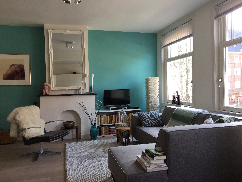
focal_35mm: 29
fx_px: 203
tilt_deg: -1.6
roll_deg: +0.9
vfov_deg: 48.2
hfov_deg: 61.7
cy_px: 91
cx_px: 121
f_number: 2.2
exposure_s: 1/50
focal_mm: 4.15
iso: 40
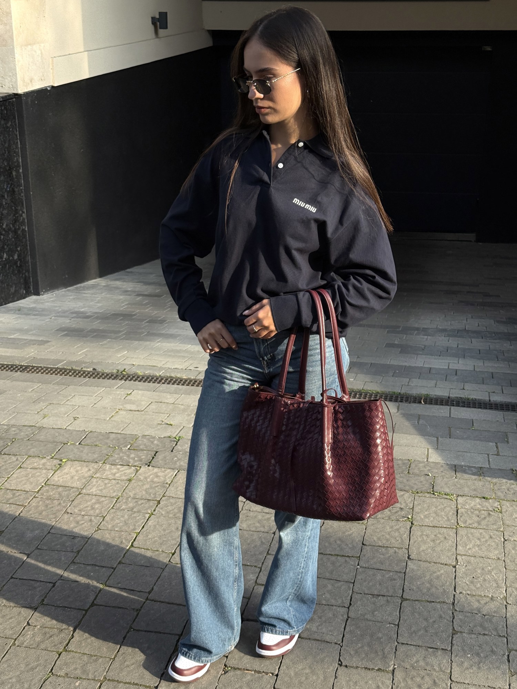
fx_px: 956
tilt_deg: -20.2
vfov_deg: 39.7
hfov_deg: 30.3
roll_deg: +0.2
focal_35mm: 48
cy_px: 344
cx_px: 258
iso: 100
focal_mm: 6.76
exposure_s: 1/1055
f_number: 1.78
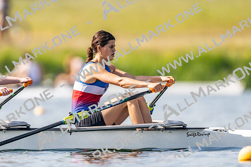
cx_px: 126
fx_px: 6271
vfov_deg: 1.5
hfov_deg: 2.3
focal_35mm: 900
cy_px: 84
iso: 180
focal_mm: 600
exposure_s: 1/2500
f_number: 4
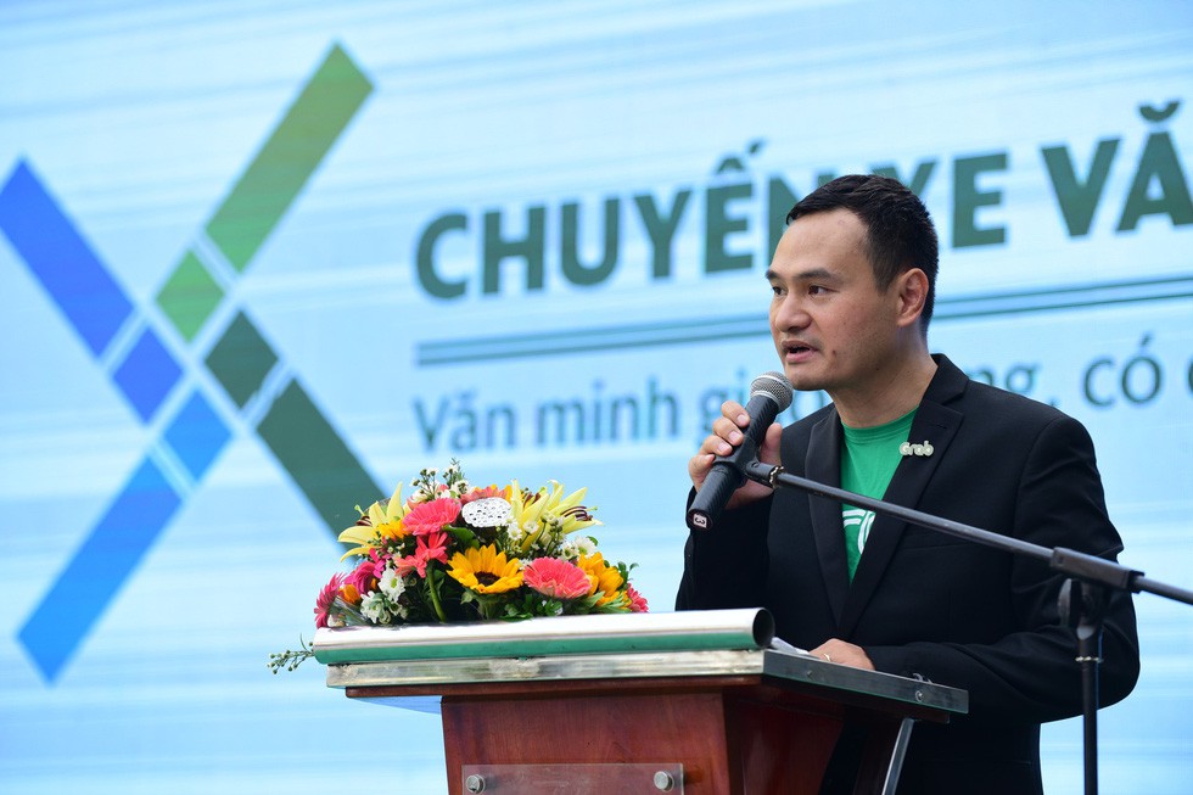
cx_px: 596
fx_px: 4307
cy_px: 398
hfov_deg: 15.8
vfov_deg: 10.5
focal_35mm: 130
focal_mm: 130
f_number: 3.5
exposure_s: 1/400
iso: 400
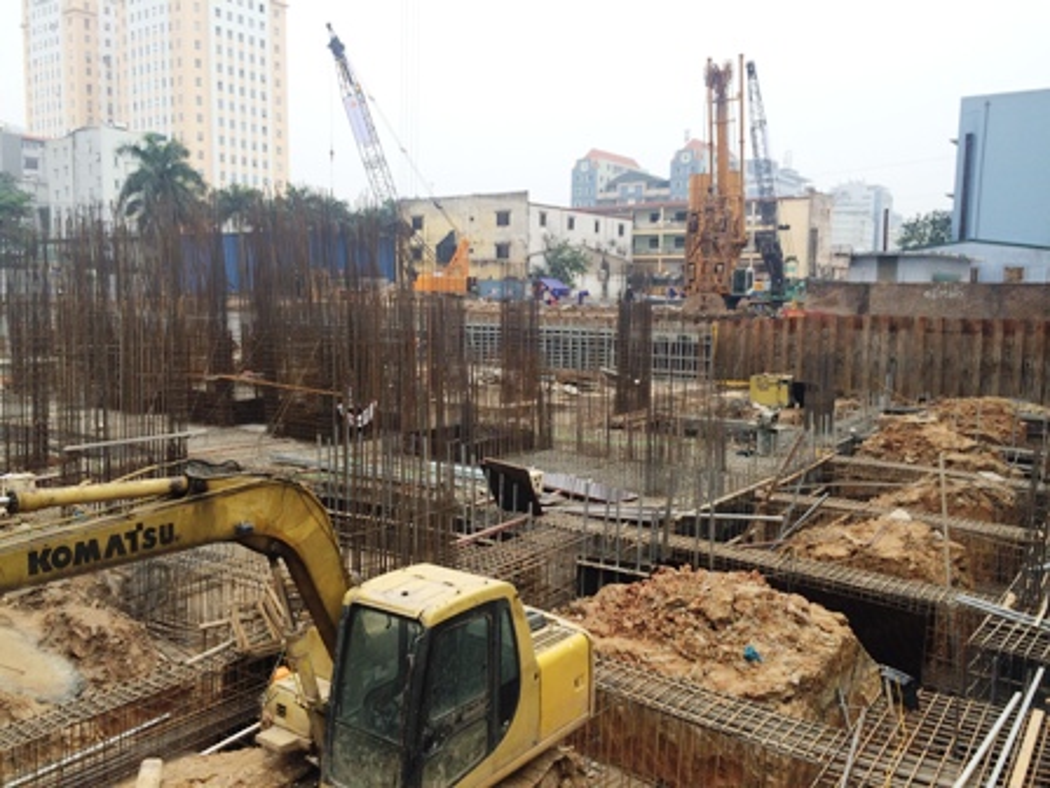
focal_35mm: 29
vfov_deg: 48.2
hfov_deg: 61.7
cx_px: 525
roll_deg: -0.4
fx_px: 880
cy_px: 394
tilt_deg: -8.5
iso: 32
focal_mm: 4.15
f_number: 2.2
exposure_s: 1/533
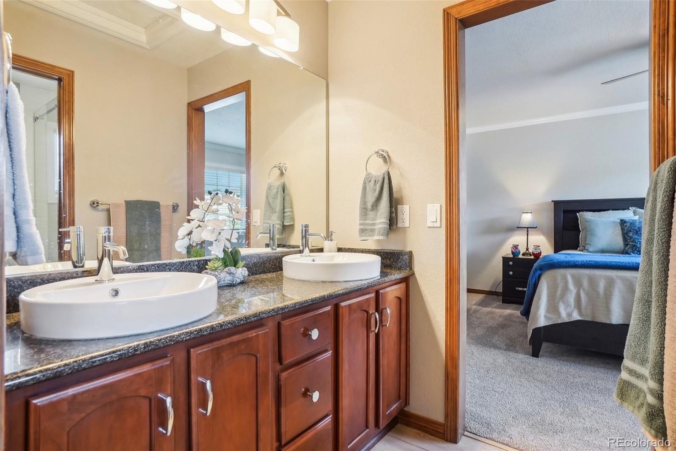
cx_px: 338
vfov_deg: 67.4
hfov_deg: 90.0
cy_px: 226
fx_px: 338
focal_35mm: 18
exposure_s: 1/8
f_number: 8
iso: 400
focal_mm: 12
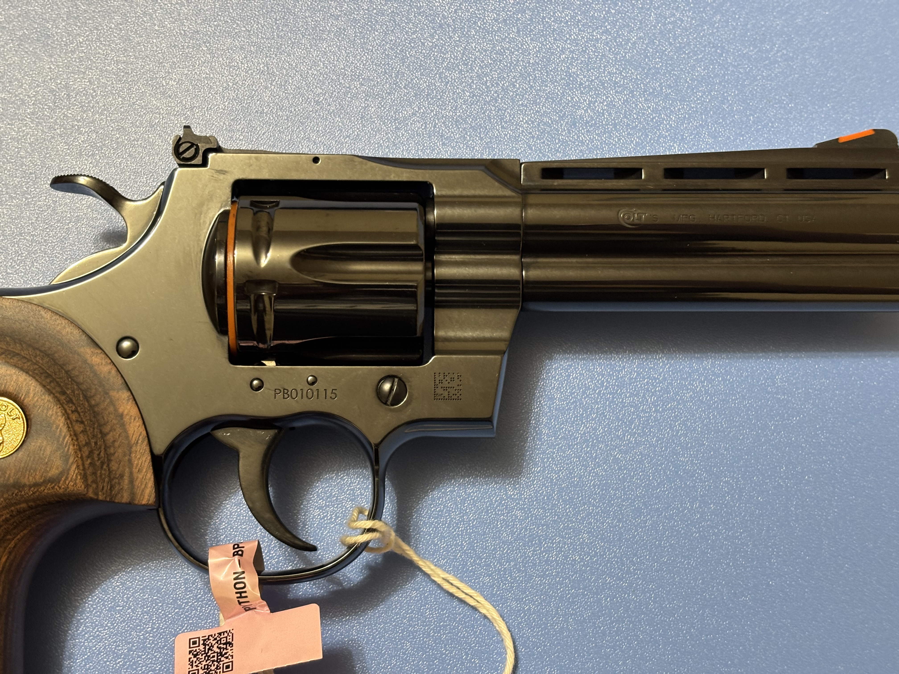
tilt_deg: -78.9
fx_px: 1350
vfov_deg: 28.0
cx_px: 450
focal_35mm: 52
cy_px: 337
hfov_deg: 36.8
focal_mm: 5.96
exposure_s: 1/40
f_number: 1.6
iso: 160
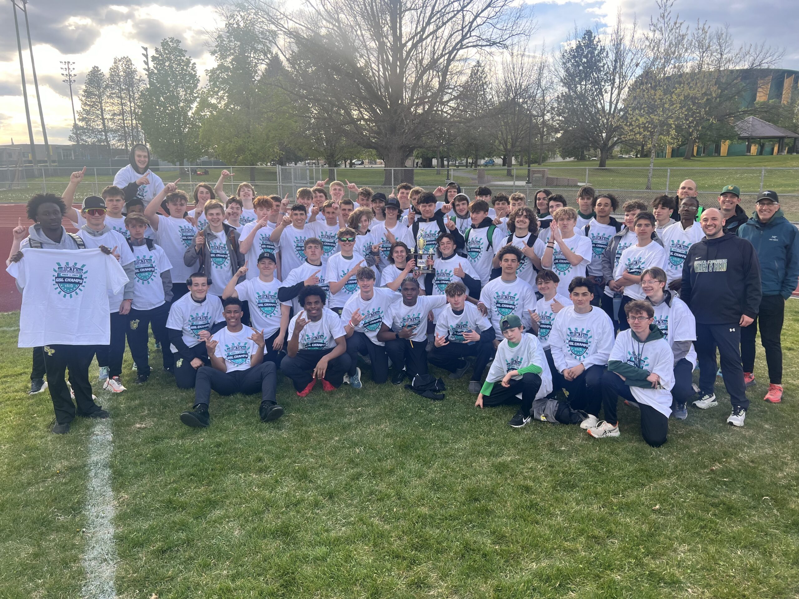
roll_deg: +0.5
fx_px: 600
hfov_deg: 67.3
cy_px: 300
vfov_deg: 53.1
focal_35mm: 26
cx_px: 400
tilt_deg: -13.3
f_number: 1.5
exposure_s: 1/769
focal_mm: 5.7
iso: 50
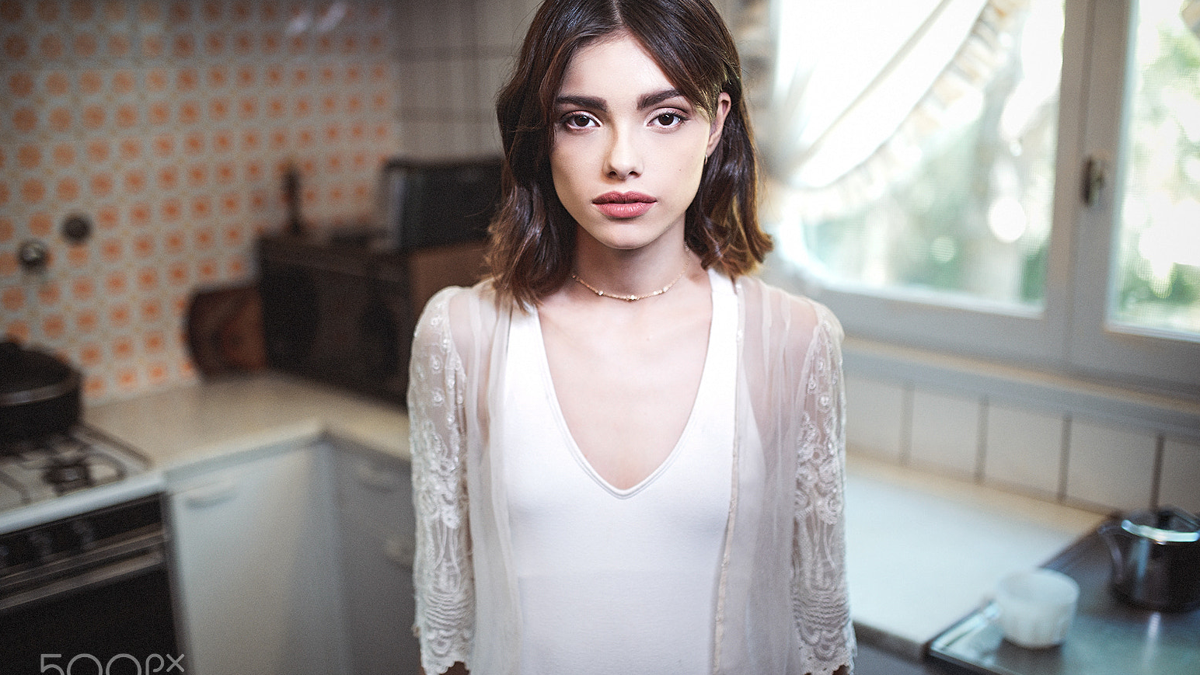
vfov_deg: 31.2
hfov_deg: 52.8
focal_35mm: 38
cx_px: 613
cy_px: 359
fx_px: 1209
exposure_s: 1/100
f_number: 1.6
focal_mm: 35
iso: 400
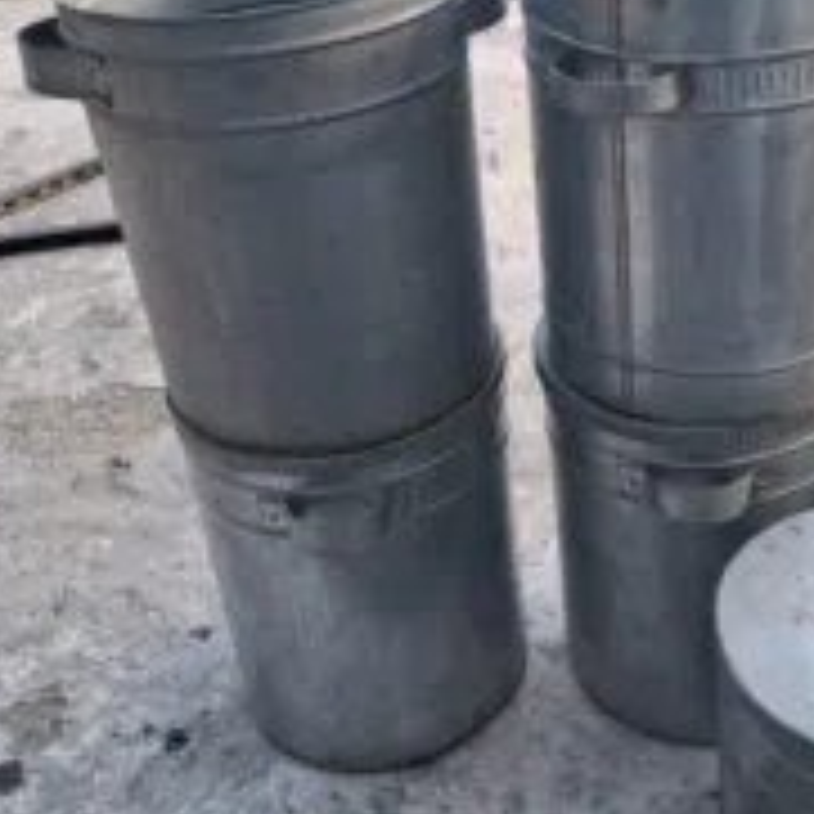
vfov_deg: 37.2
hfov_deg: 37.0
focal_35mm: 45
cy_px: 288
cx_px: 571
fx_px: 1197
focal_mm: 5.54
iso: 64
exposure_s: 1/100
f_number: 1.8
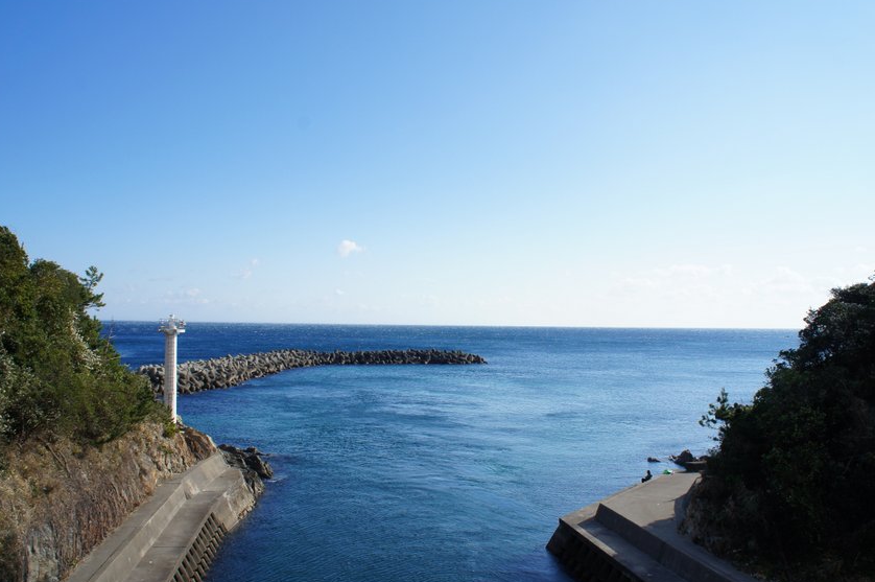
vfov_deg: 44.9
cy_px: 281
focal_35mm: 29
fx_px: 704
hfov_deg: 63.7
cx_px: 443
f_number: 13
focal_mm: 18
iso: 200
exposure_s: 1/250
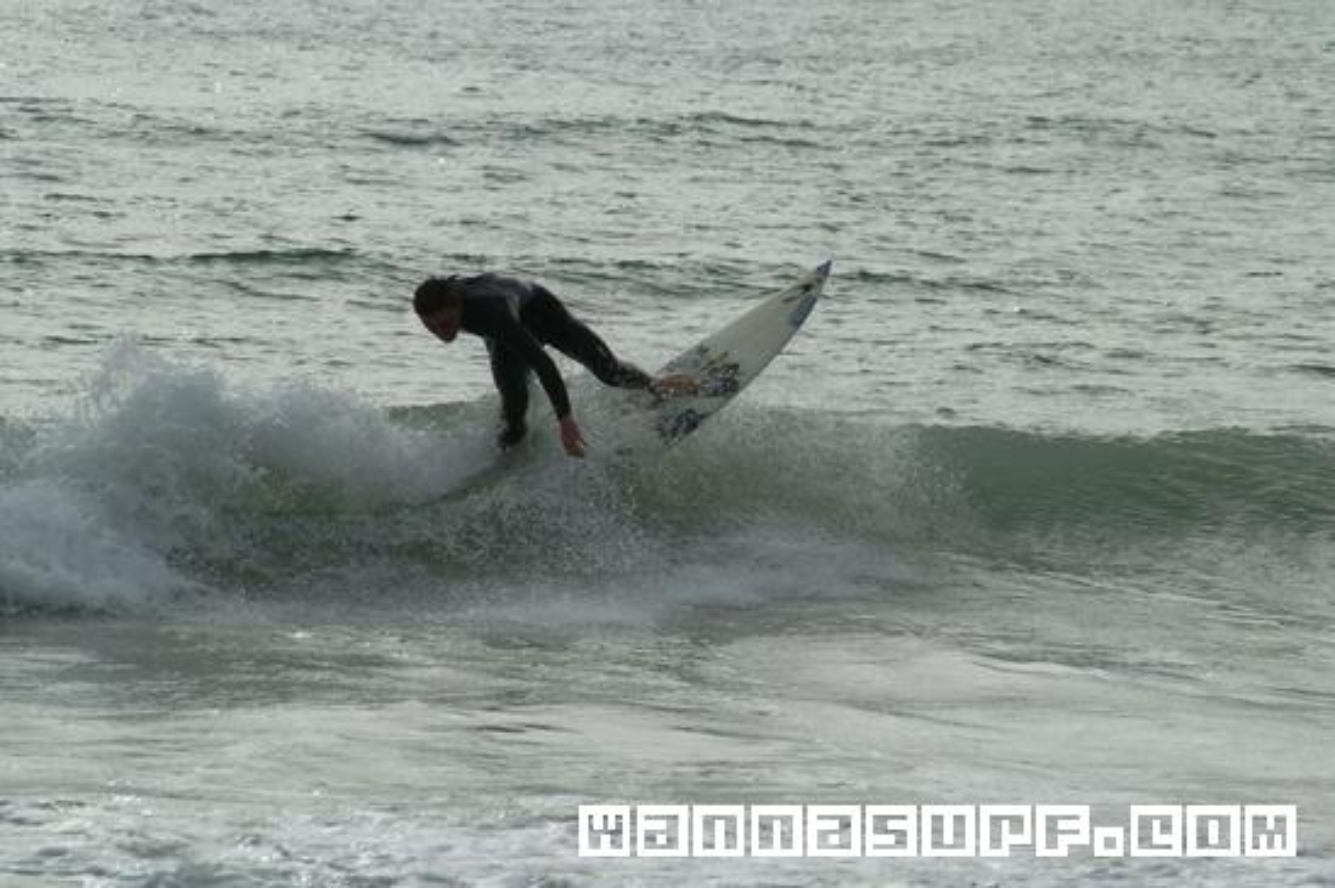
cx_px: 668
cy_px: 444
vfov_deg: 4.2
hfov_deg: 6.2
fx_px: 12226
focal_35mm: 330
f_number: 12
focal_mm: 220
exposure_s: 1/640
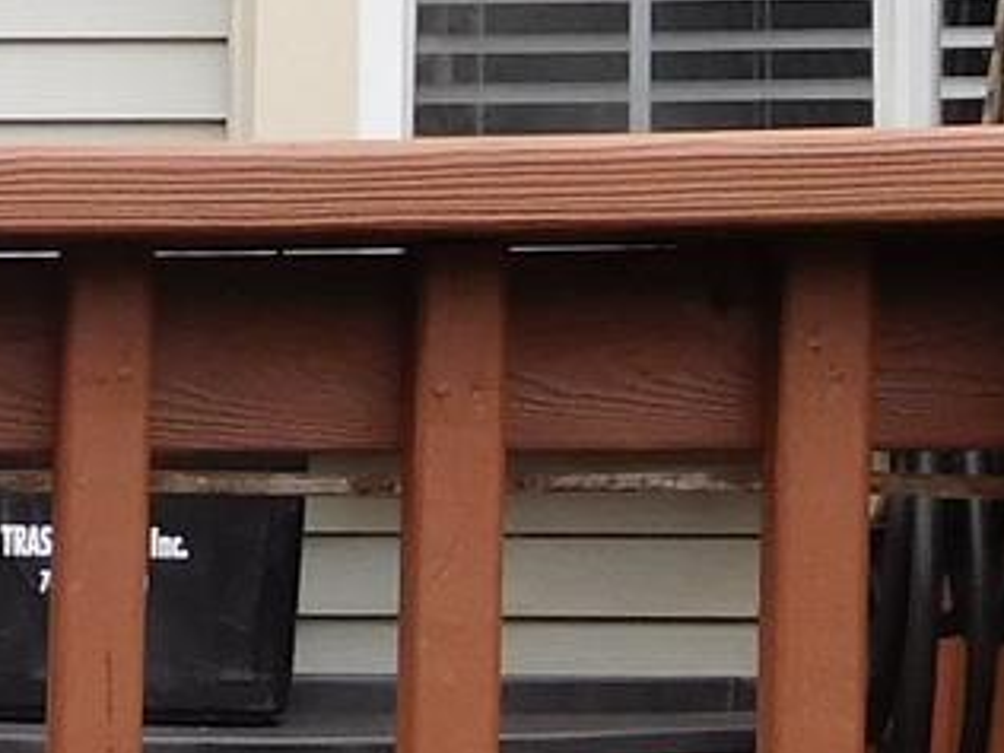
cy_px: 524
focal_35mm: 162
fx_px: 4699
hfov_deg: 10.7
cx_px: -1255
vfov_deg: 9.2
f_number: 3.4
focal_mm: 4.5
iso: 125
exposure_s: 1/500
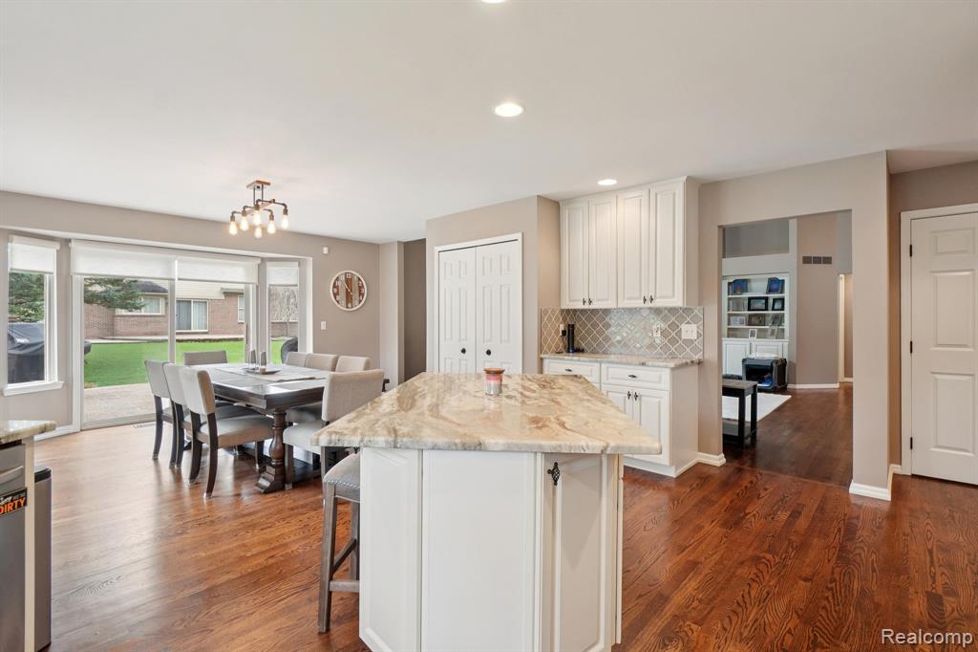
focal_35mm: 16
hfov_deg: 95.0
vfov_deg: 72.0
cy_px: 326
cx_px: 489
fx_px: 448
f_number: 8
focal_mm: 11
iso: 400
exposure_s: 1/15
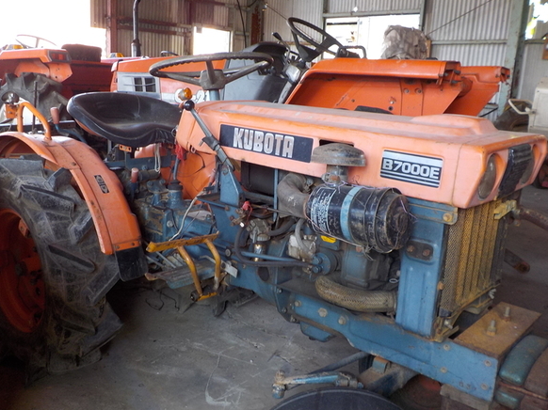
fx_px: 522
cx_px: 258
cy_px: 195
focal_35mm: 33
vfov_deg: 42.9
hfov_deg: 55.3
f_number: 3.3
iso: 125
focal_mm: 4.1
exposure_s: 1/40
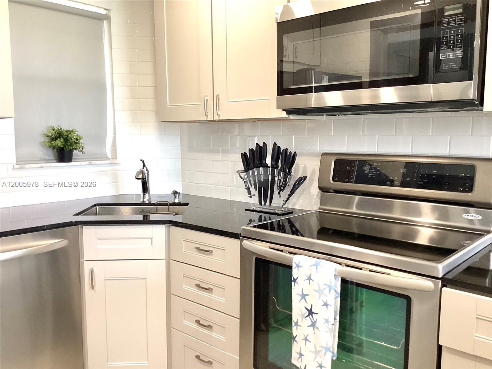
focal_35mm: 31
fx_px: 441
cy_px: 184
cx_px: 246
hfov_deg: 58.4
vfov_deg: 45.4
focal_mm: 3.3
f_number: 2.4
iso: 160
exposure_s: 1/60
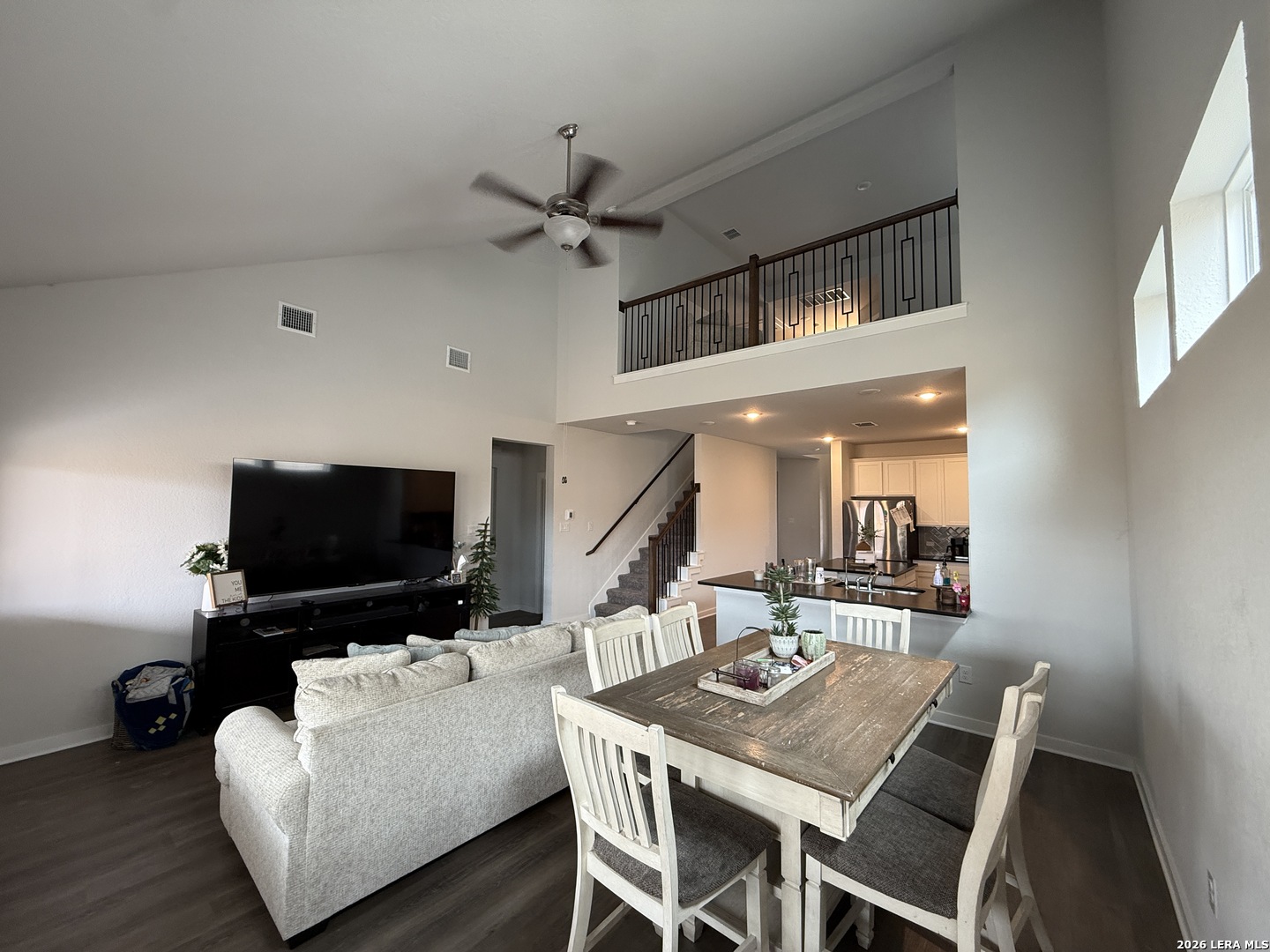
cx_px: 635
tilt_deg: +3.7
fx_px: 514
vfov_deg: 85.7
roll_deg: -0.5
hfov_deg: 102.1
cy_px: 476
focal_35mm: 14
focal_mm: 2.22
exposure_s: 1/60
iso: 200
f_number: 2.2
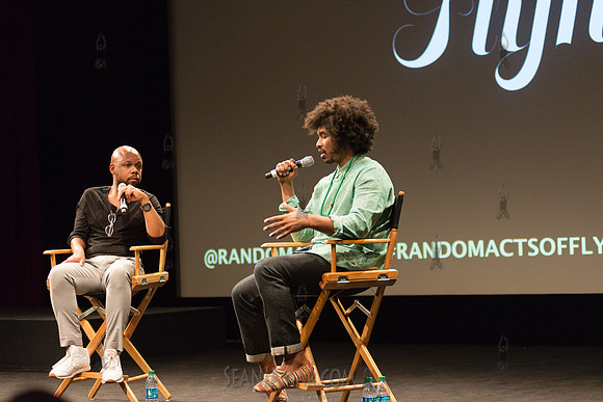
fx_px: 1340
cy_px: 201
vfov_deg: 17.1
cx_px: 302
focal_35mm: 80
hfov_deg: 25.4
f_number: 2.8
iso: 4000
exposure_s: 1/200
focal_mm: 80
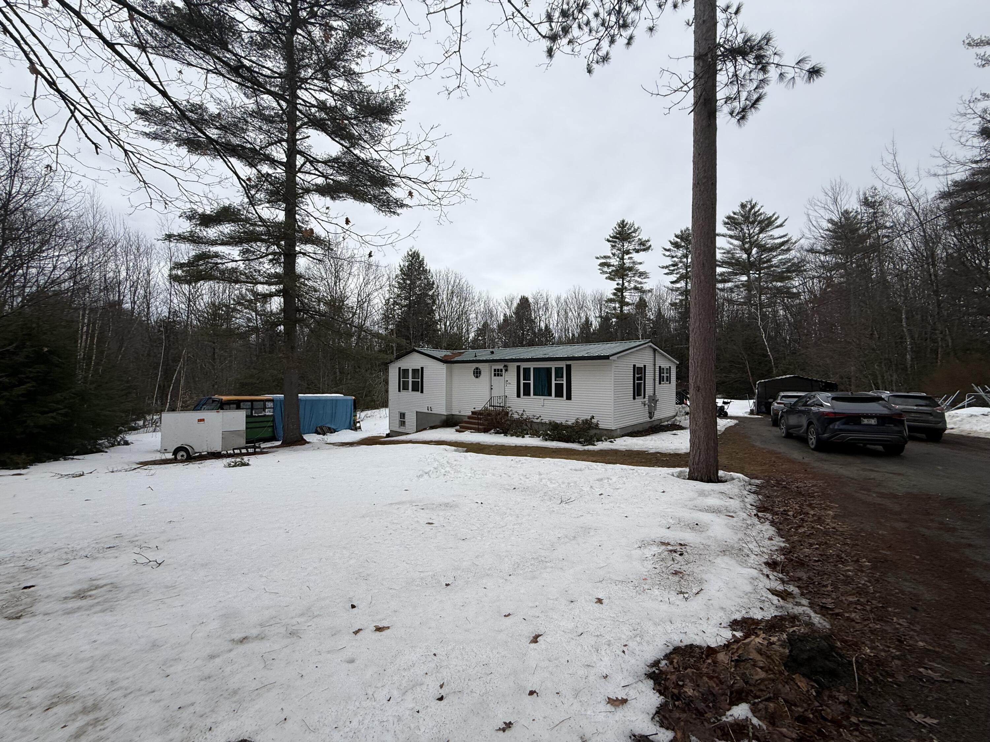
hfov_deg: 102.1
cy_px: 371
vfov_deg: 85.7
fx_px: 400
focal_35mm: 14
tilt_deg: +0.6
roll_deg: -0.1
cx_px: 495
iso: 50
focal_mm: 2.22
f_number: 2.2
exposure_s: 1/679
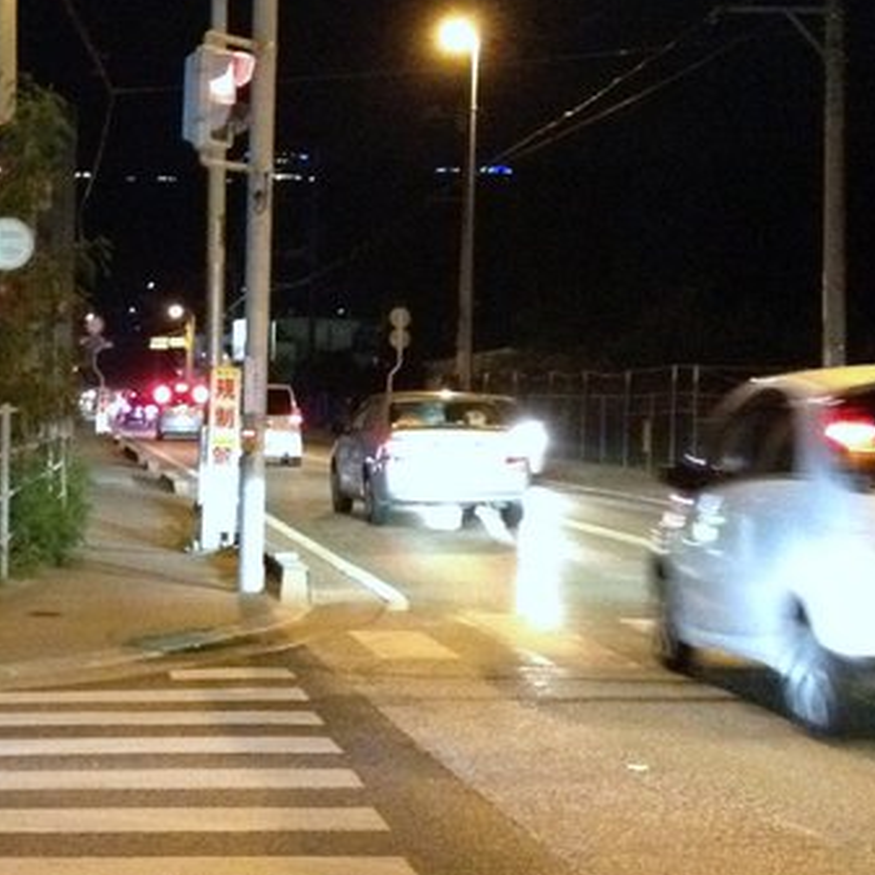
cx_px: 18
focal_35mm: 94
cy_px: 332
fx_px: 2688
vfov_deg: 18.5
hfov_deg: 18.1
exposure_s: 1/15
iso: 800
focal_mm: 4.28
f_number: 2.4
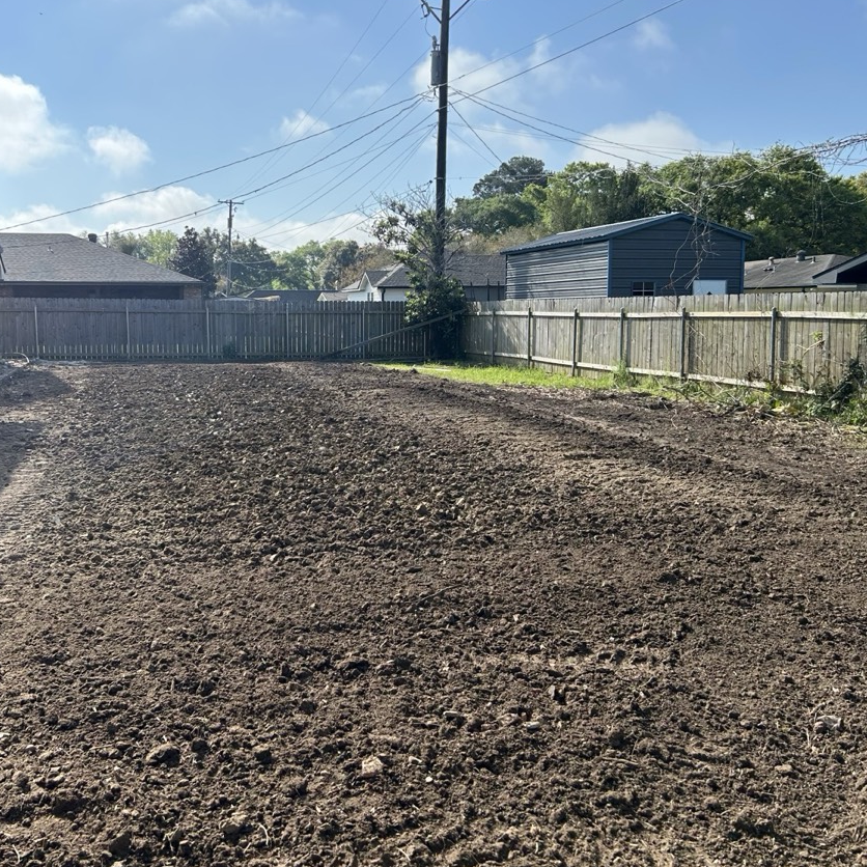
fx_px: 935
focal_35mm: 33
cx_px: 361
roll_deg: -1.6
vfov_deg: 49.7
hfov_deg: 49.5
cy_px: 408
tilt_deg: -4.0
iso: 50
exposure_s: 1/2632
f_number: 1.5
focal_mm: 5.7
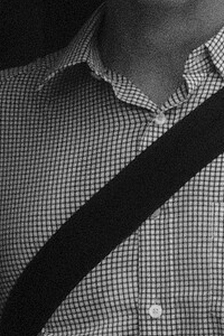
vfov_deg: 7.1
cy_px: 298
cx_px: -43
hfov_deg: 4.8
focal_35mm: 288
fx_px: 2688
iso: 12800
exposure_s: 1/1500
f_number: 18
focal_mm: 26.5
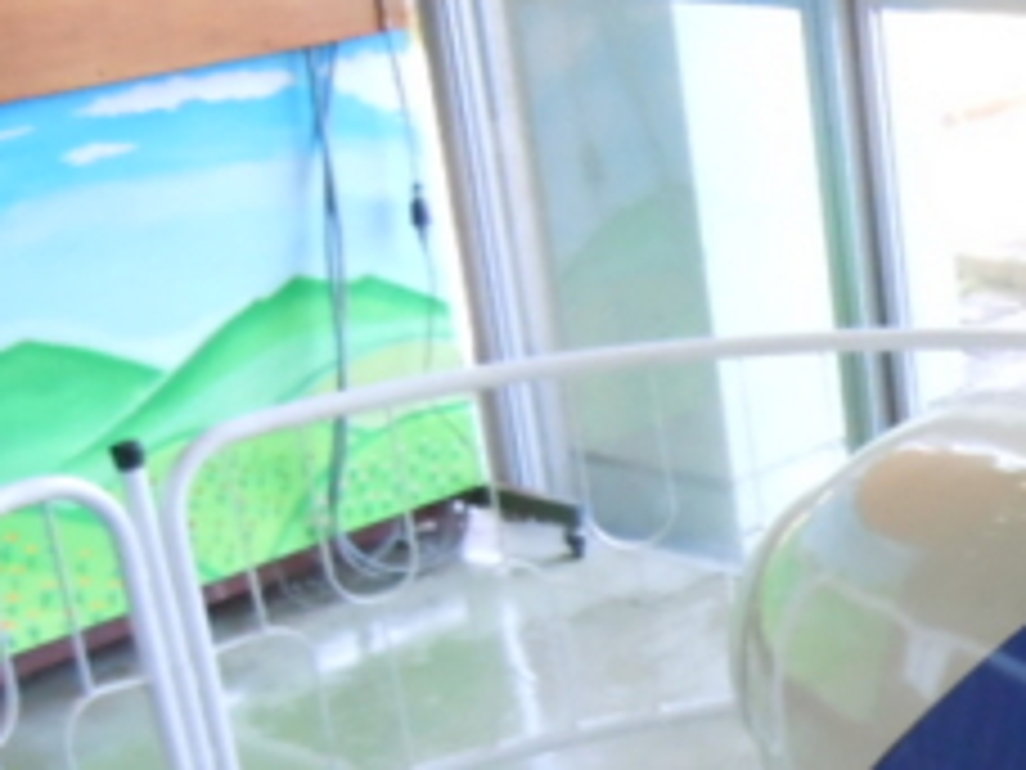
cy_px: 662
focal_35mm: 79
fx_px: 2342
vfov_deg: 18.4
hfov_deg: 22.4
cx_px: 1287
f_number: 3.5
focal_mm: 5.4
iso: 640
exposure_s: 1/125
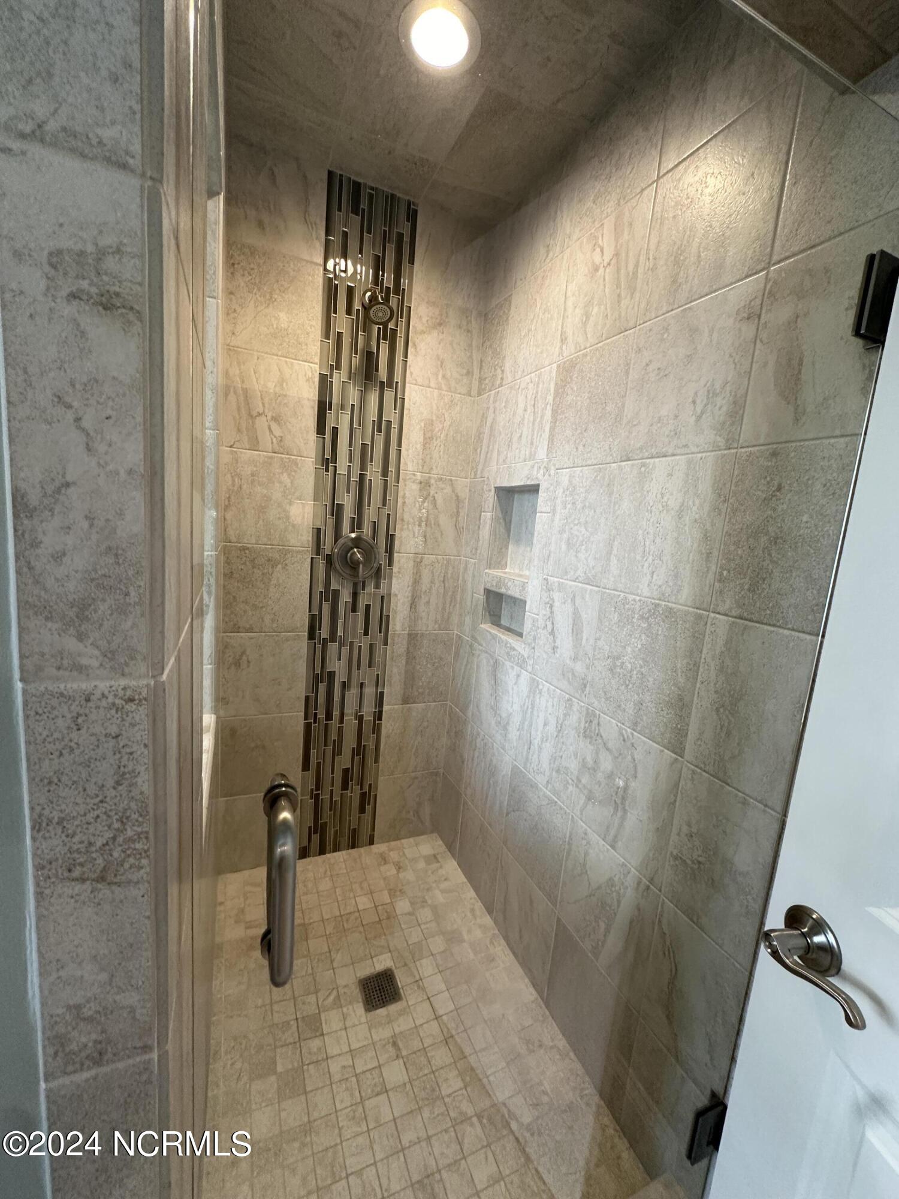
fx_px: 485
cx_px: 450
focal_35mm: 14
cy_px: 600
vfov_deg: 102.1
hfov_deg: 85.7
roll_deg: -5.2
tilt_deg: -6.6
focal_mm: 2.22
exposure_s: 1/120
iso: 250
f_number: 2.2
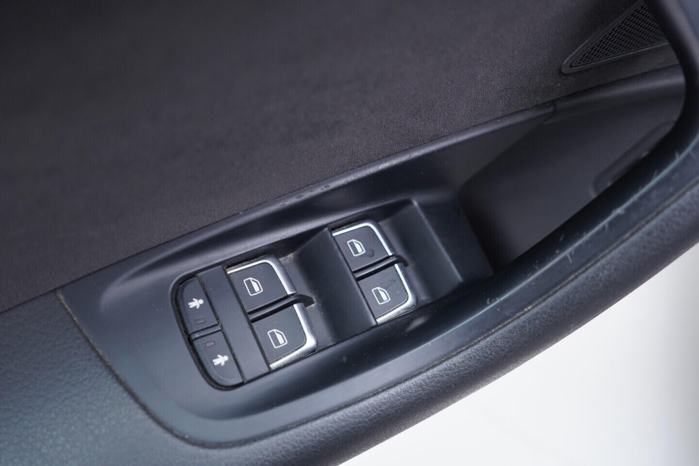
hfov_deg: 53.1
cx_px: 350
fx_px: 699
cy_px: 233
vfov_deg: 36.9
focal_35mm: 36
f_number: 2.8
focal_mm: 24
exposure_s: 1/40
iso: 400
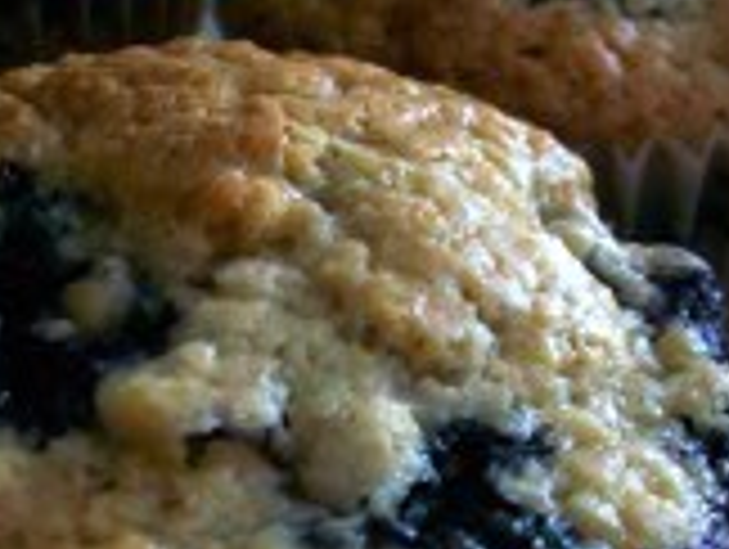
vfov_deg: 20.7
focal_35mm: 71
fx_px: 1497
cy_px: 387
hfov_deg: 27.1
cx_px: 518
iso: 160
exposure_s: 1/8
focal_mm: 5.7
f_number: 2.8
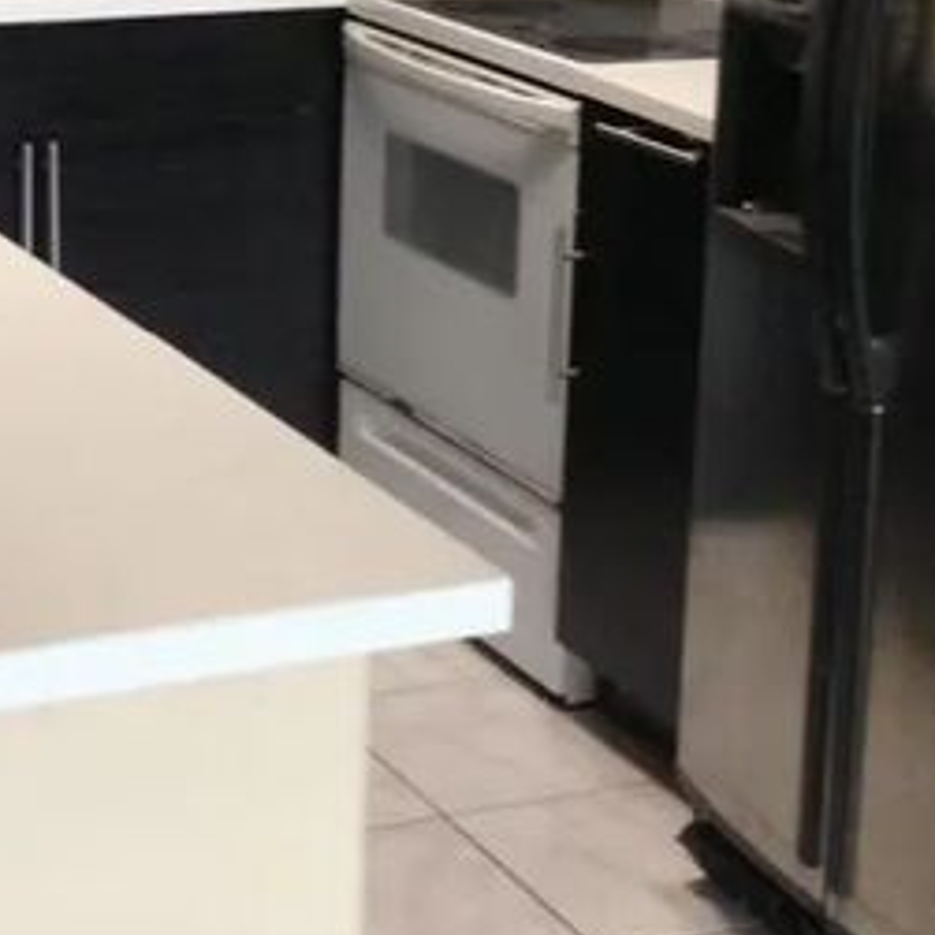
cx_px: 335
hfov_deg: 17.5
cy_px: 158
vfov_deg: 17.4
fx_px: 3025
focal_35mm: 99
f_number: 2.4
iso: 160
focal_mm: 4.13
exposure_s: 1/20
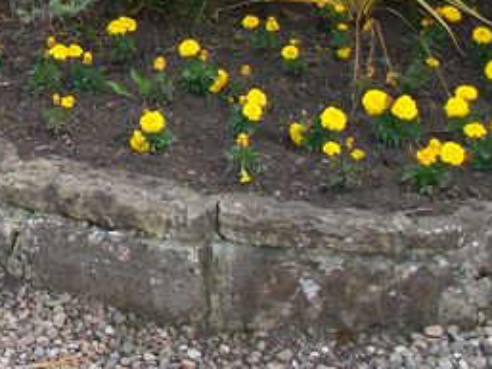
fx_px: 1465
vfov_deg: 13.5
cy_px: -197
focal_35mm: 103
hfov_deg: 18.0
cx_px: -114
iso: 80
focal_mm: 5.7
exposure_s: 1/314
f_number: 2.9
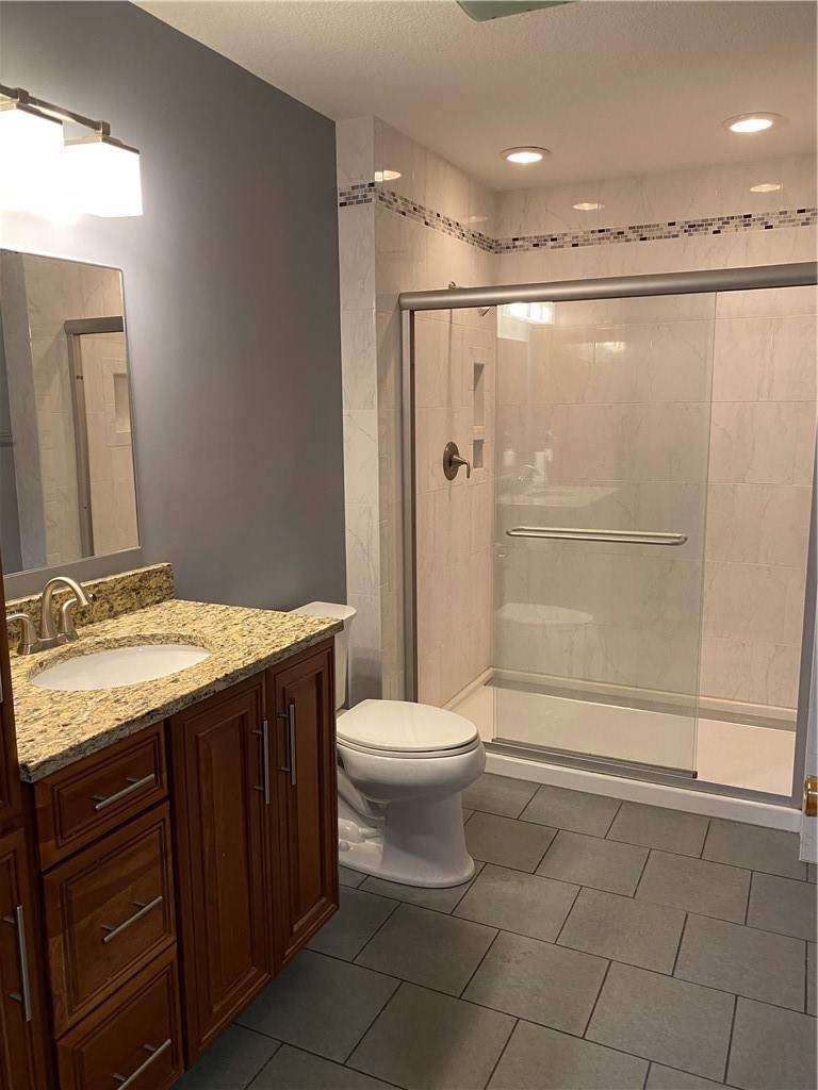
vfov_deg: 67.3
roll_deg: -0.6
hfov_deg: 53.1
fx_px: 819
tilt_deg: -9.8
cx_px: 409
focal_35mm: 26
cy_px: 545
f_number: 1.8
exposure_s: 1/60
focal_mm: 4.25
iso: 250
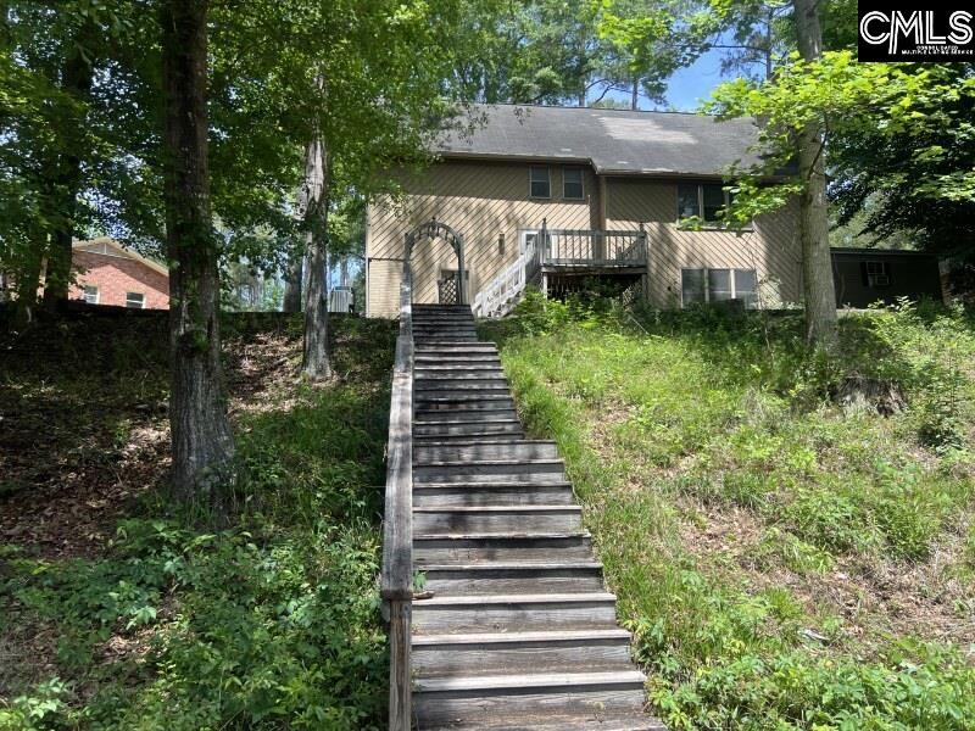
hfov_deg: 67.3
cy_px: 366
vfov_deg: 53.1
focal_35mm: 26
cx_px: 488
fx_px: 732
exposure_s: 1/1209
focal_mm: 5.7
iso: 50
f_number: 1.5
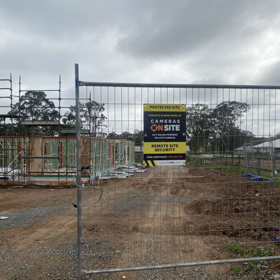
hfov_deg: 52.5
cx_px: 140
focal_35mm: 31
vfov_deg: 52.5
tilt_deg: -1.4
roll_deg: -0.4
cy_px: 151
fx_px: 284
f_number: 1.8
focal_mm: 4.25
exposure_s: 1/3846
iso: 32
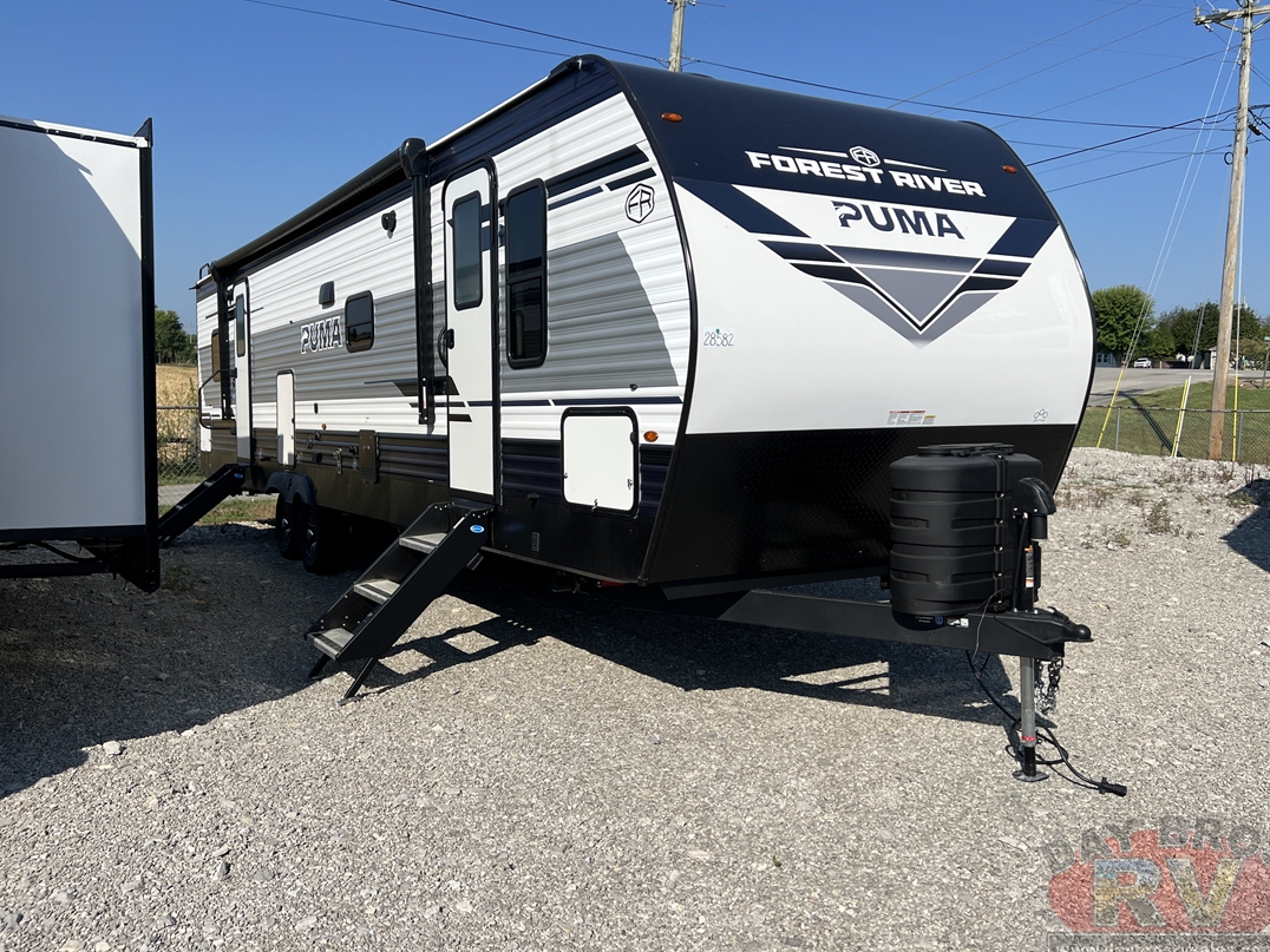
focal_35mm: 29
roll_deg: -1.5
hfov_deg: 61.6
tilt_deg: -4.8
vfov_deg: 48.2
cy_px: 436
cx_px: 594
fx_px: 1064
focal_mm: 5.7
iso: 50
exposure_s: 1/6993
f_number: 1.5
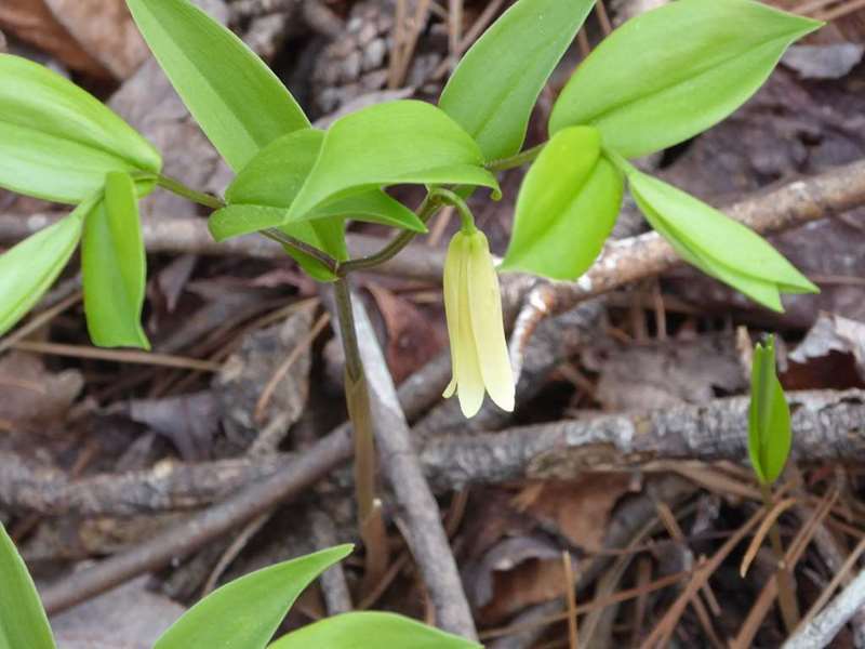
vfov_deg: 6.9
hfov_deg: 9.2
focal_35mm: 214
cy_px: 324
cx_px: 432
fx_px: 5348
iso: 400
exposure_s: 1/60
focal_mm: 38.4
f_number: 5.6
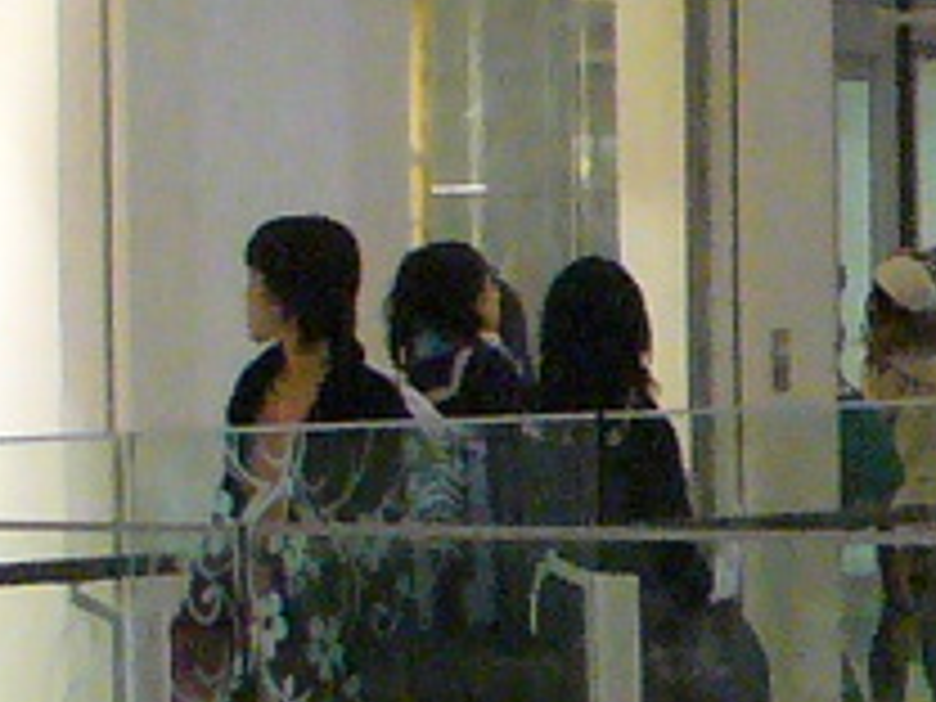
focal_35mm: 284
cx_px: 2106
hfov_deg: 6.7
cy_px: 594
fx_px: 7679
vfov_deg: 5.2
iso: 400
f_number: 2.8
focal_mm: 6.1
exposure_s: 1/160
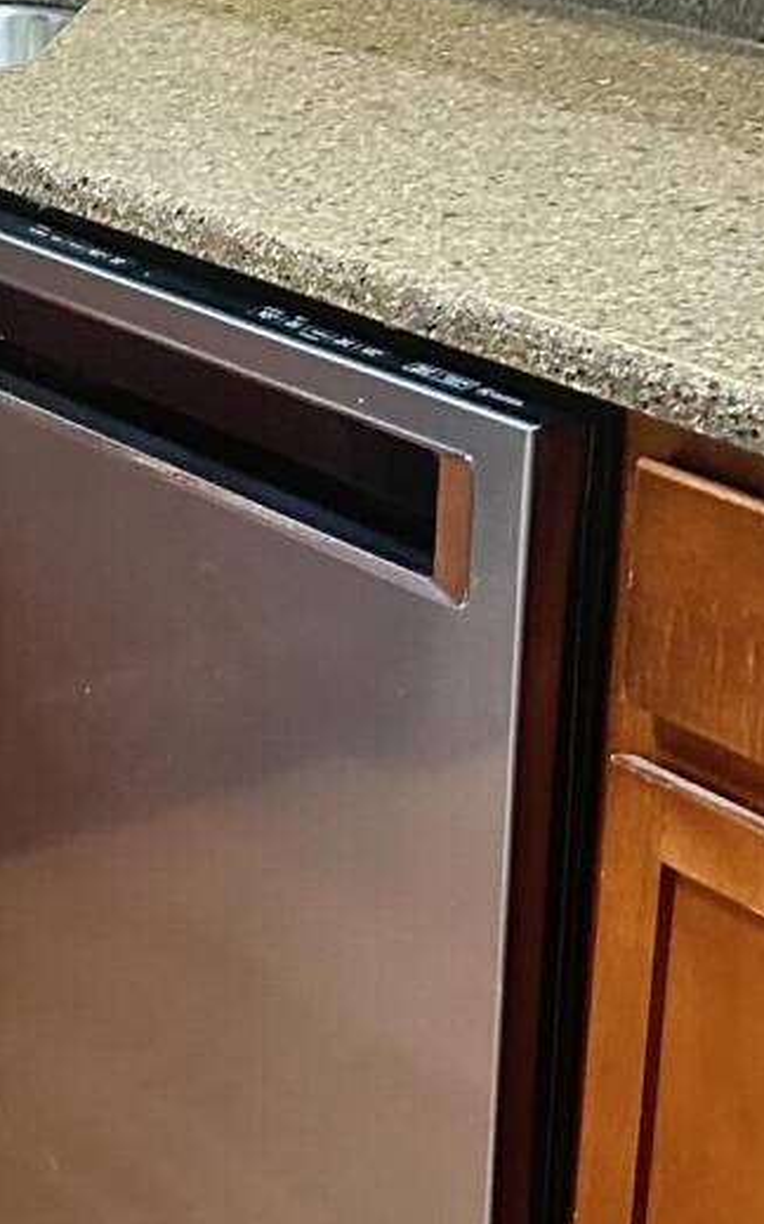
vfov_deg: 21.1
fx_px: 3268
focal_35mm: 98
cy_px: 358
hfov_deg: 12.3
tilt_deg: -16.5
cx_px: -573
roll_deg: +1.5
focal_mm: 6.86
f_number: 1.78
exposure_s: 1/30
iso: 800
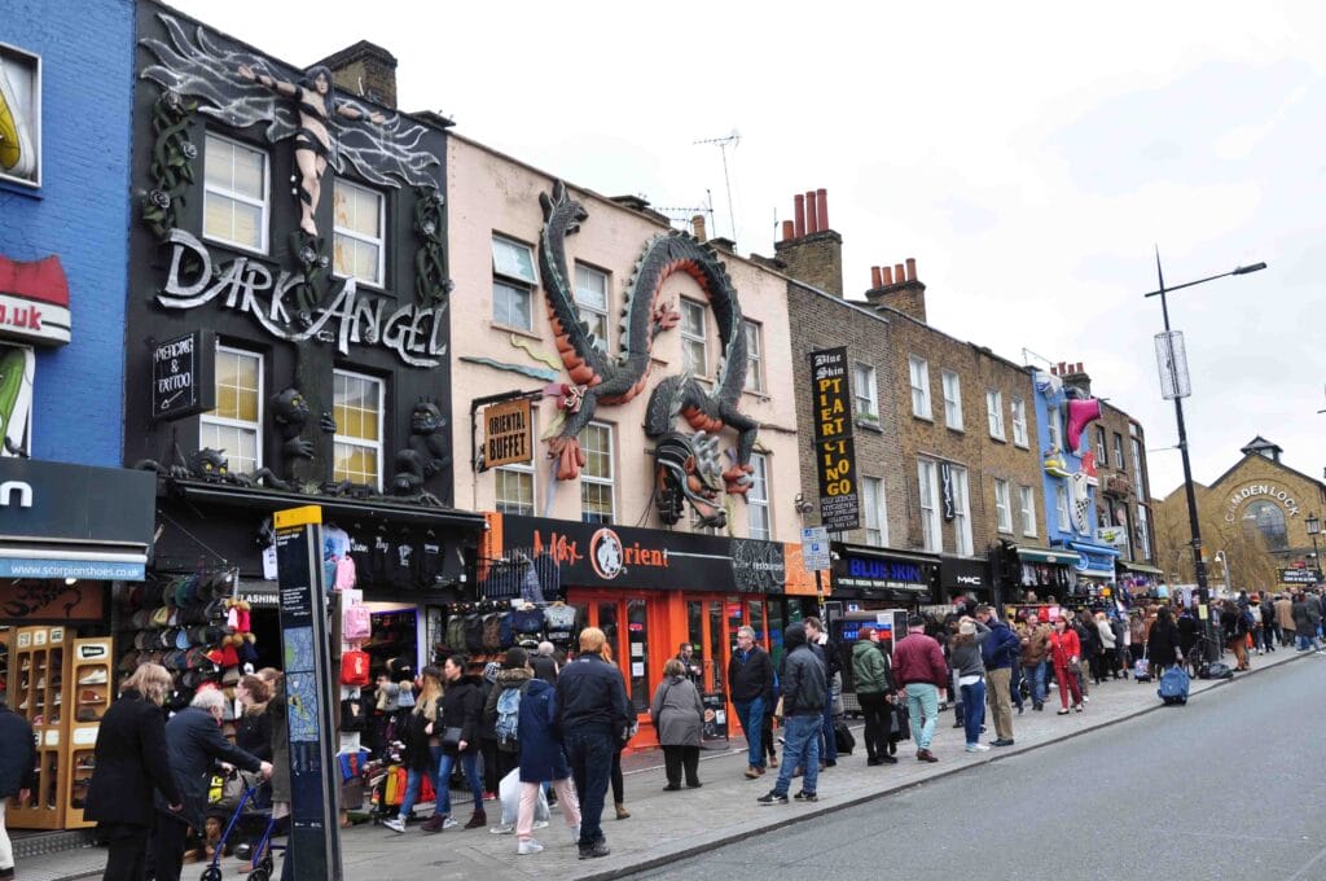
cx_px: 663
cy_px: 440
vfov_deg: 39.9
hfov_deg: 57.3
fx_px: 1214
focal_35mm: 33
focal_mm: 22
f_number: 9
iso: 200
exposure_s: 1/100
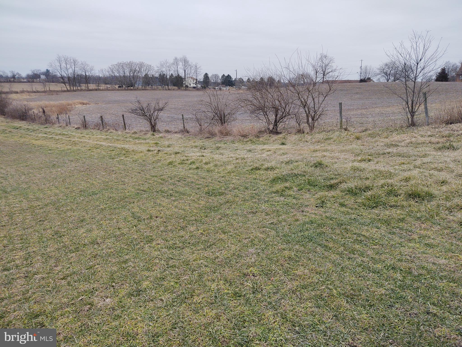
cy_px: 174
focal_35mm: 27
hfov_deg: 65.3
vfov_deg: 51.4
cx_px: 231
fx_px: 360
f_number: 1.7
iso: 100
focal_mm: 4.75
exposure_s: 1/589
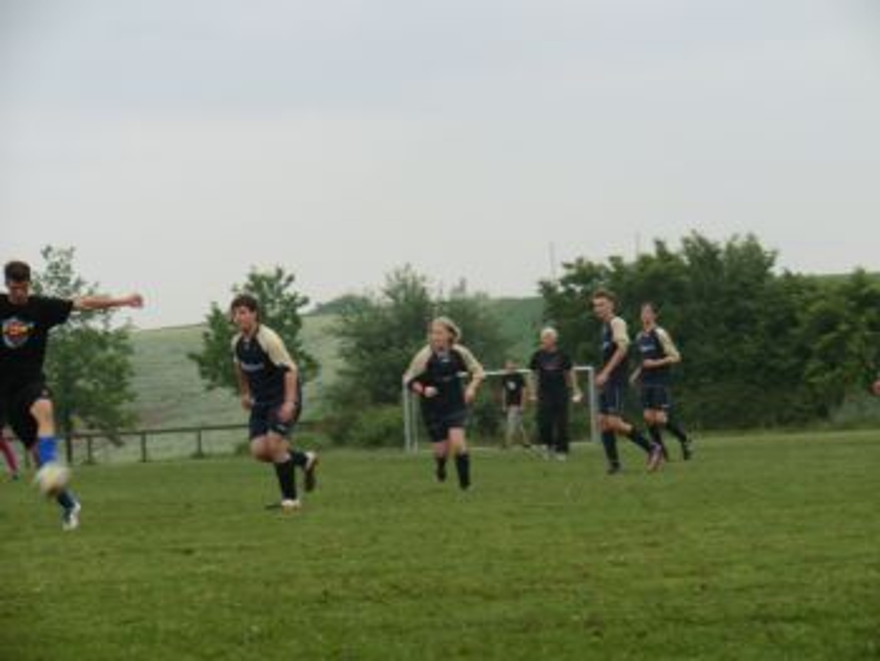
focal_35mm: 105
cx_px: 440
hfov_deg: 18.7
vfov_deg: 14.1
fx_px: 2671
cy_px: 330
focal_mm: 18.8
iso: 80
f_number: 5
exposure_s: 1/100
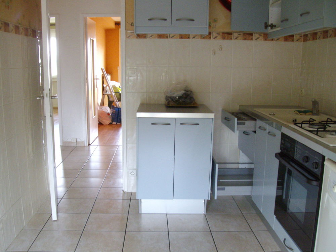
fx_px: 349
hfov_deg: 51.4
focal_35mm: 36
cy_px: 126
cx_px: 168
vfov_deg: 39.7
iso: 320
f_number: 2.7
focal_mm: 6
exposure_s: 1/60
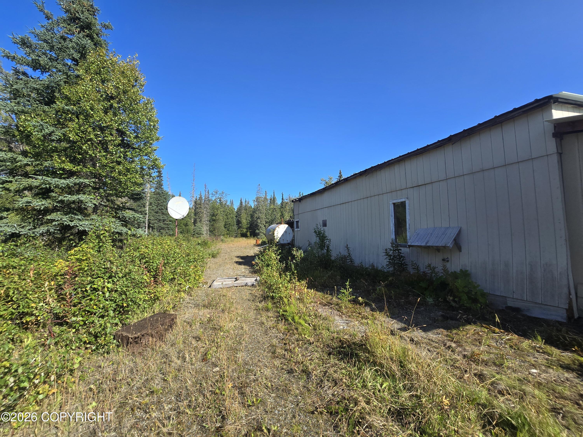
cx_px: 292
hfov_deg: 106.2
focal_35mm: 13
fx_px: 219
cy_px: 218
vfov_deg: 89.9
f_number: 2.2
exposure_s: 1/1472
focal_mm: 2.2
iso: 50
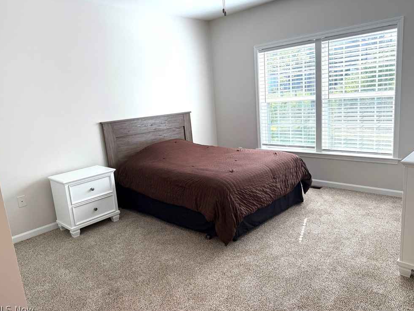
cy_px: 154
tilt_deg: -9.8
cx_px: 206
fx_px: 299
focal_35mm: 25
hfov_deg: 69.4
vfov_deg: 54.9
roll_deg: +4.4
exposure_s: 1/385
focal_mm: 6.76
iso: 100
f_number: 1.78
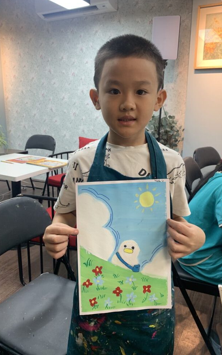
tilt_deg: -12.1
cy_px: 178
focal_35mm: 28
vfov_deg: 66.5
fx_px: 271
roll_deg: +0.8
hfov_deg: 44.5
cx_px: 119
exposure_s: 1/98
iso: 50
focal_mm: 4.25
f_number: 1.8
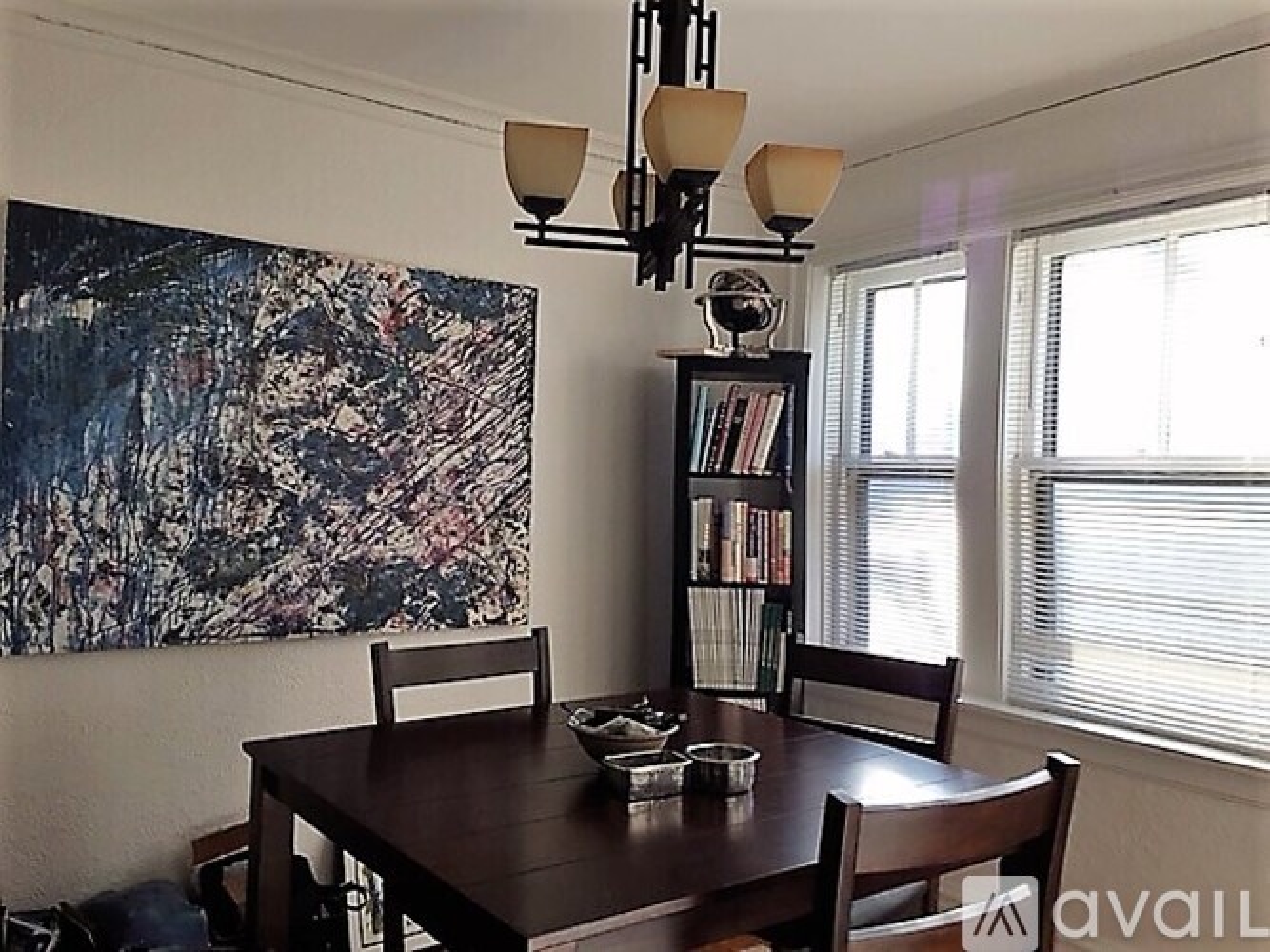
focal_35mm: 29
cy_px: 476
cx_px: 635
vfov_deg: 48.2
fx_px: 1064
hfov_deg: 61.7
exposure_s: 1/196
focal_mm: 4.15
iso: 32
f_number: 2.2
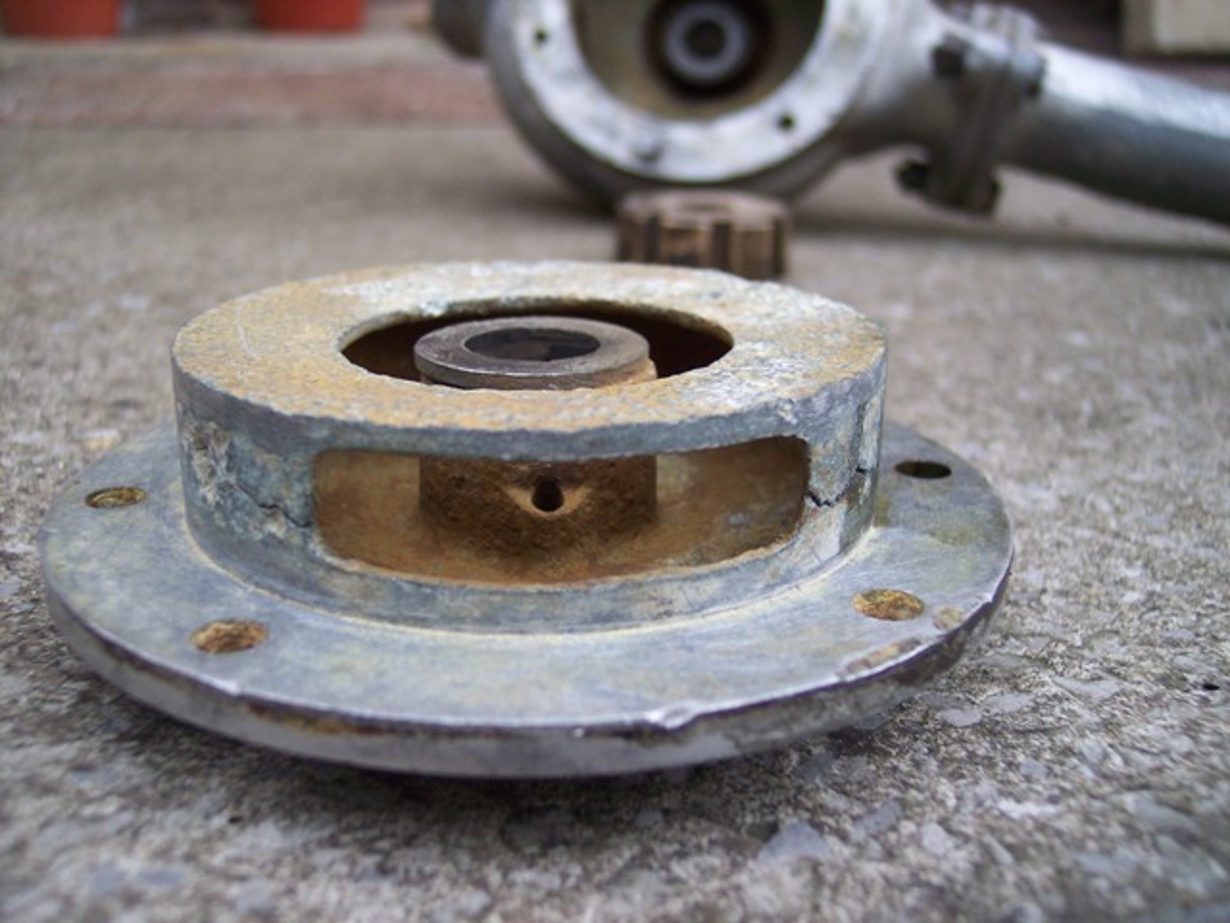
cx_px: 615
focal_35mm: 38
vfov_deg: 37.7
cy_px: 462
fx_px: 1350
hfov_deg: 49.0
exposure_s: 1/125
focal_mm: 8
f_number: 2.8
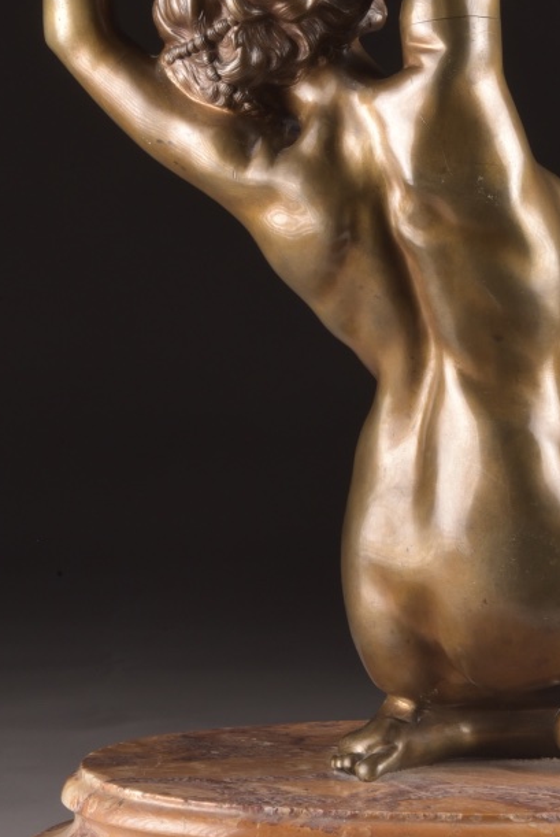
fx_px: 5118
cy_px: 151
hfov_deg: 6.3
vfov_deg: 9.3
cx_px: 466
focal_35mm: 220
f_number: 22
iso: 400
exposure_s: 1/125
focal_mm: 112
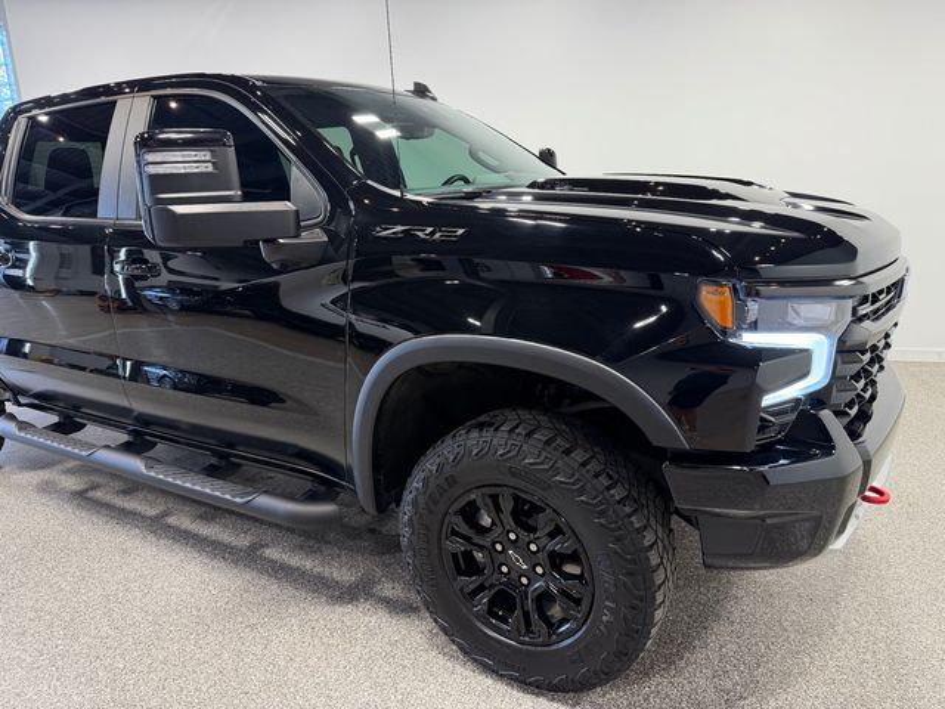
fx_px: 655
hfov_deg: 71.6
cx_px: 472
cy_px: 354
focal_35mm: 24
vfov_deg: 56.8
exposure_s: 1/120
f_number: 1.78
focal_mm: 6.76
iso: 125
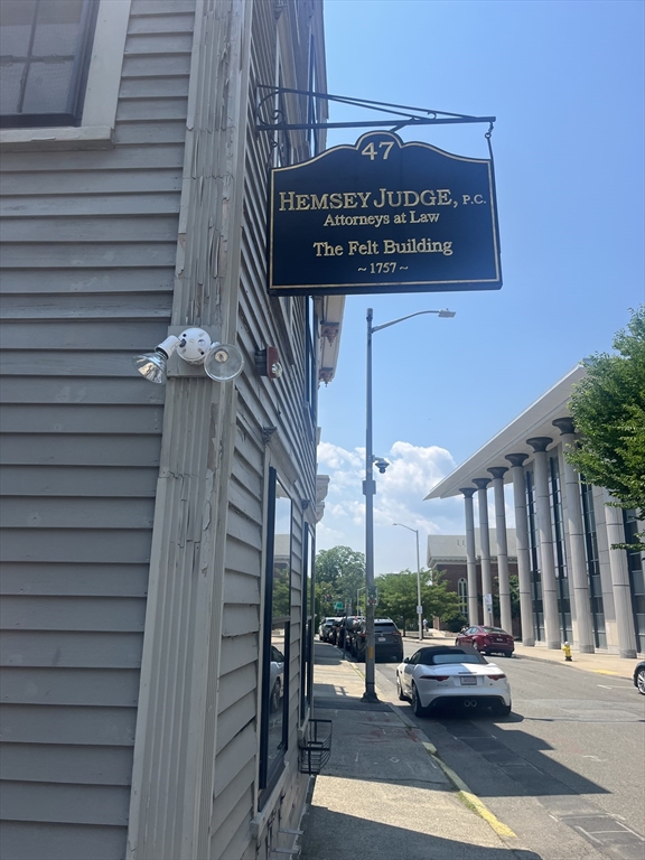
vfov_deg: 67.3
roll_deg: -1.6
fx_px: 646
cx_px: 322
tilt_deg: +17.2
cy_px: 430
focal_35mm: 26
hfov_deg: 53.1
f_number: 1.6
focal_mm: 5.1
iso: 50
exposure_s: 1/3745
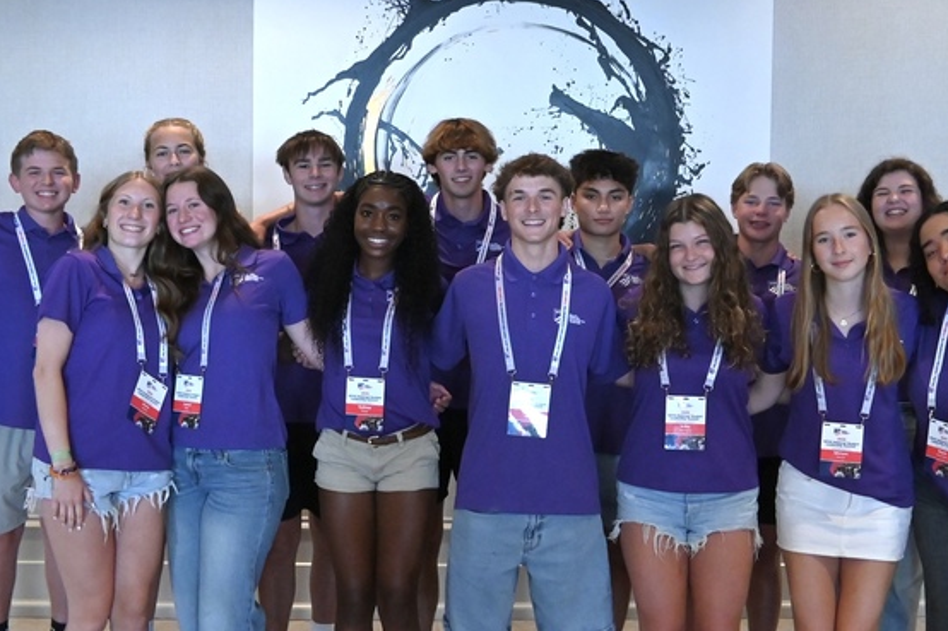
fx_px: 1027
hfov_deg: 49.6
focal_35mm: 39
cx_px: 453
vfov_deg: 34.0
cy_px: 404
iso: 3200
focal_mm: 18
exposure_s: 1/250
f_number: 5
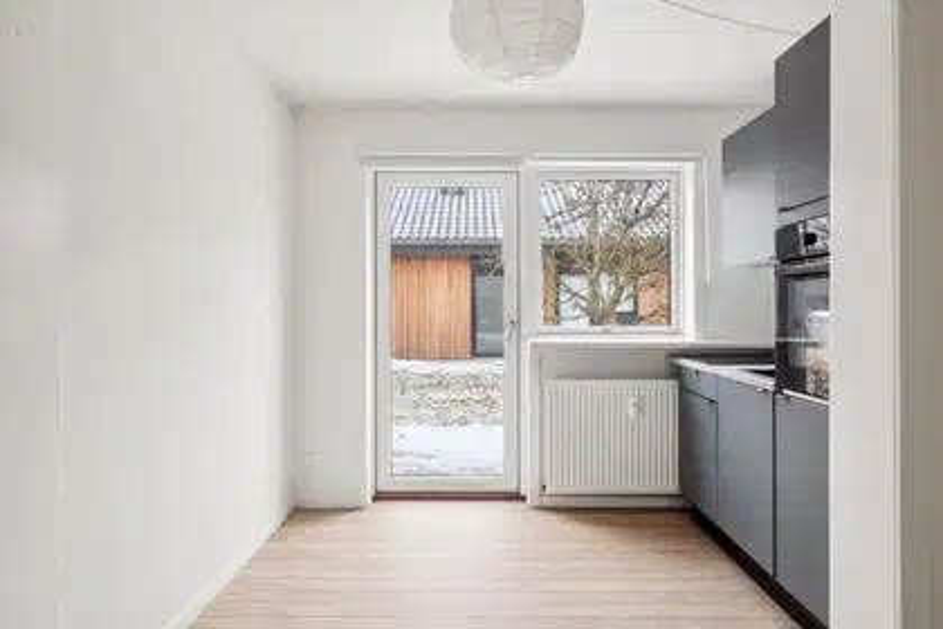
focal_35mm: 20
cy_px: 314
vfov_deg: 61.9
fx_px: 524
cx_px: 472
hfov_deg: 84.0
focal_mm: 13.2
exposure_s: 1/10
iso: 800
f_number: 8
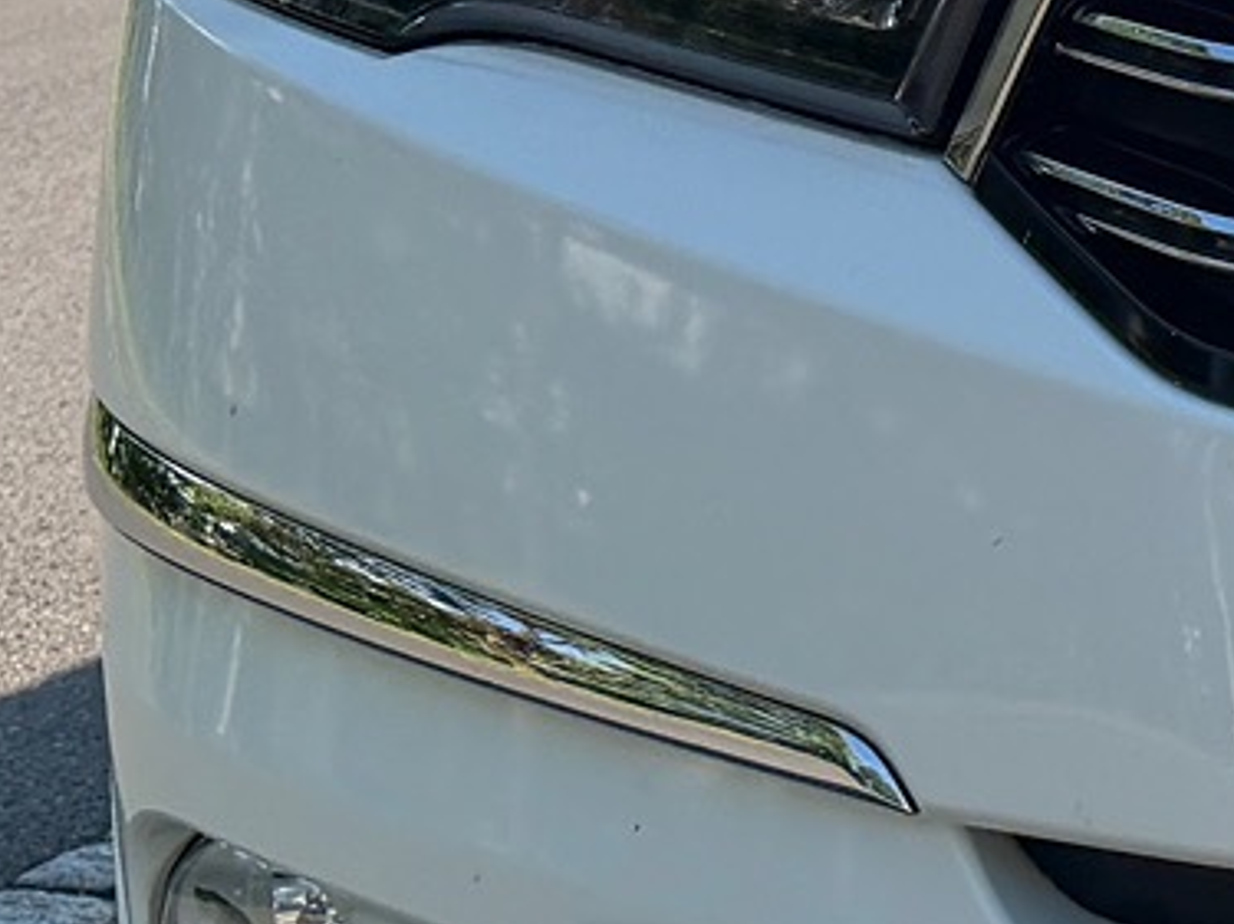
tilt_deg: -12.0
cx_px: 2333
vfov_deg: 11.5
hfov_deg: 13.5
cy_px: 434
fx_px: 4597
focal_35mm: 129
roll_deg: -0.9
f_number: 1.78
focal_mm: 6.76
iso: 100
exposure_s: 1/2703
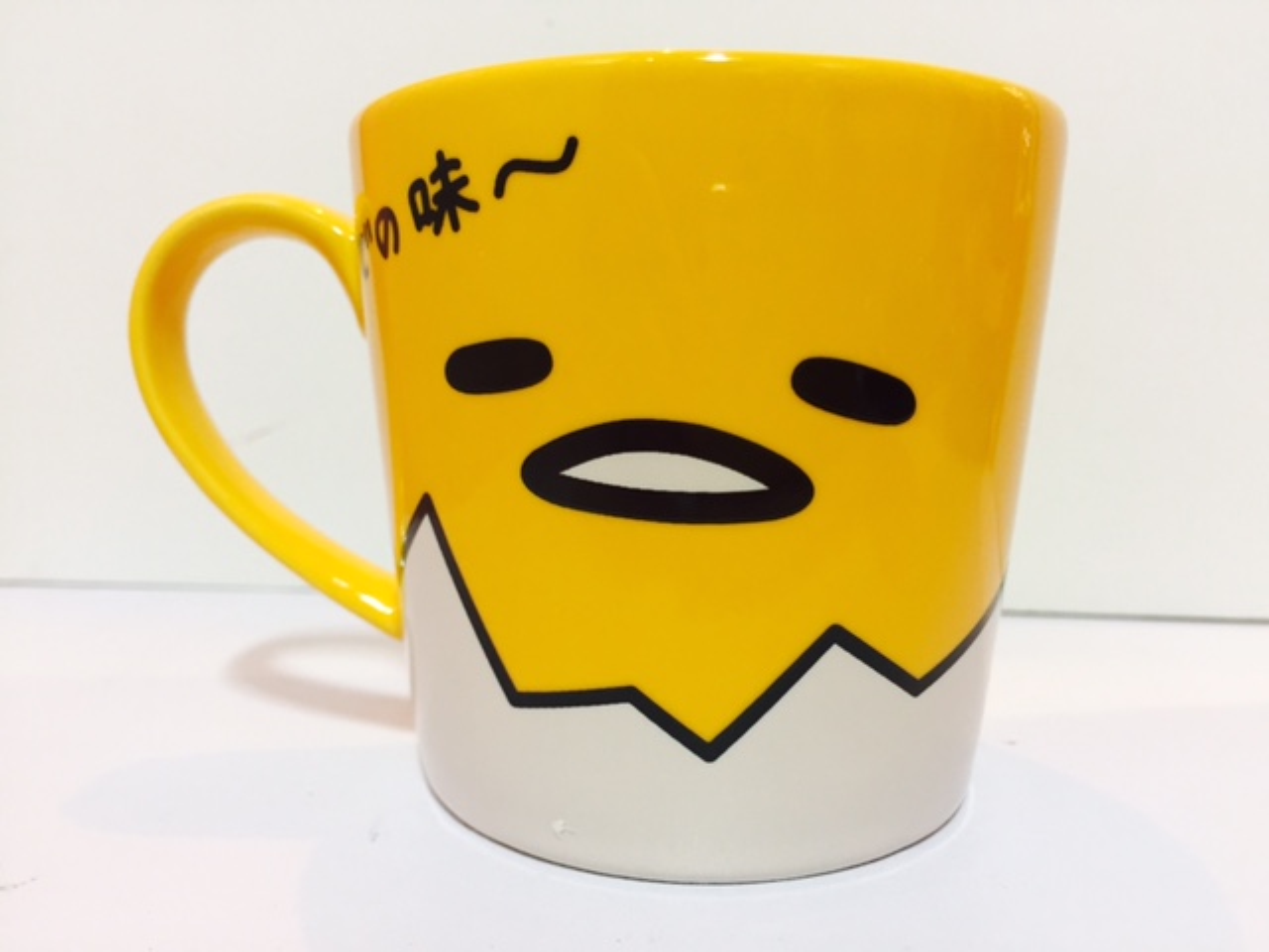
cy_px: 476
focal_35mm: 29
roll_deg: -1.8
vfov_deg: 48.2
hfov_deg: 61.7
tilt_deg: -3.5
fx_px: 1063
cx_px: 634
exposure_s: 1/33
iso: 125
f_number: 2.2
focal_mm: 4.15
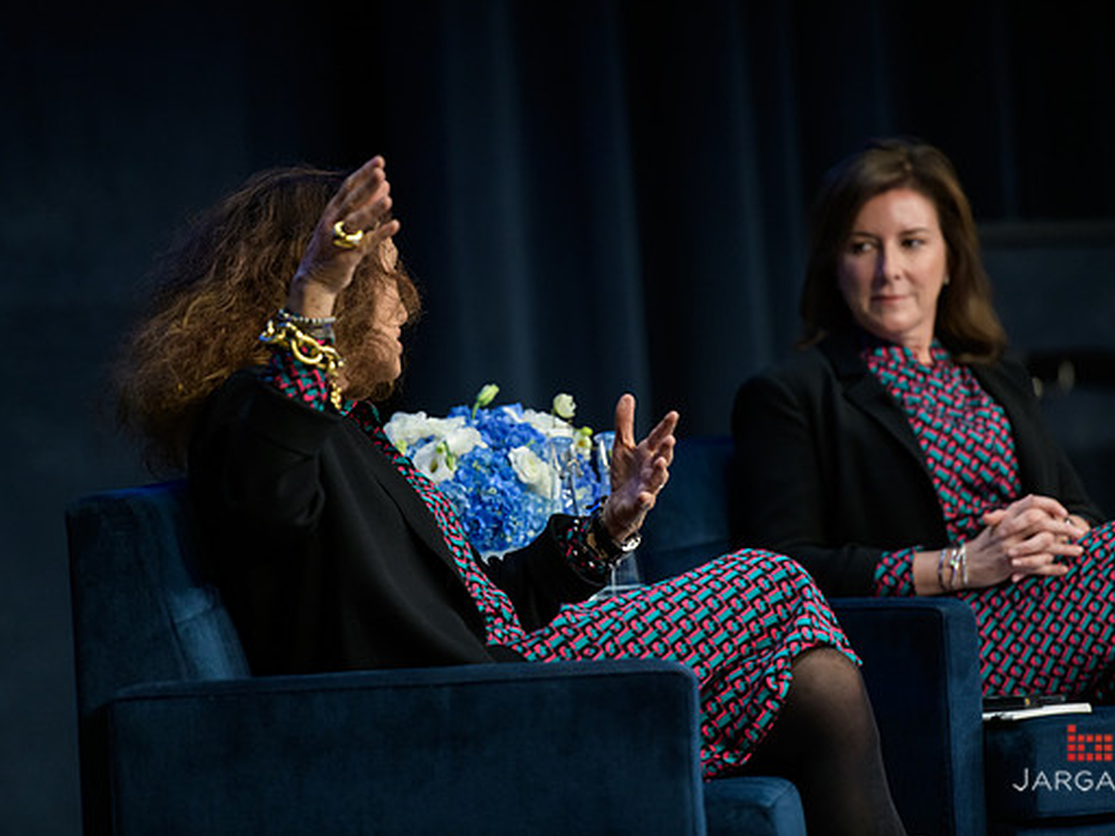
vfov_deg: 6.8
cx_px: 590
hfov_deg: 9.1
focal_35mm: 218
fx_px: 7022
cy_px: 417
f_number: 3.2
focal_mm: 200
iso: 1000
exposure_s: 1/200
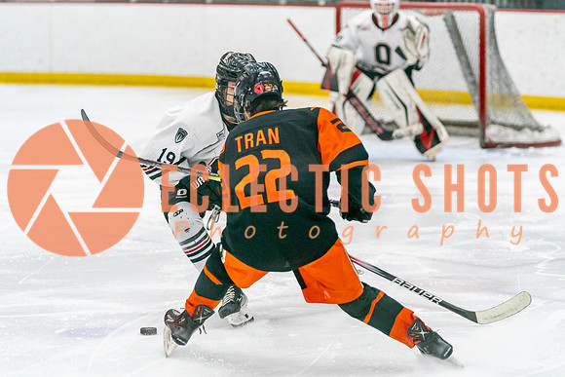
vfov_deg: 9.3
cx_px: 319
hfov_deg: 13.9
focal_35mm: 147
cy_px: 142
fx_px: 2311
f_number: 2.8
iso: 3200
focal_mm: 118
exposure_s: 1/1250
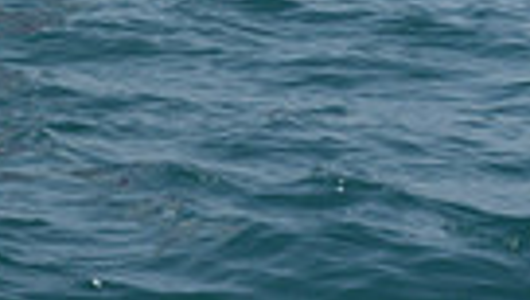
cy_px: -826
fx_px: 4392
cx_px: -208
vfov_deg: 3.7
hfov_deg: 6.8
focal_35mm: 312
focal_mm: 70
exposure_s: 1/1600
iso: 250
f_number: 8
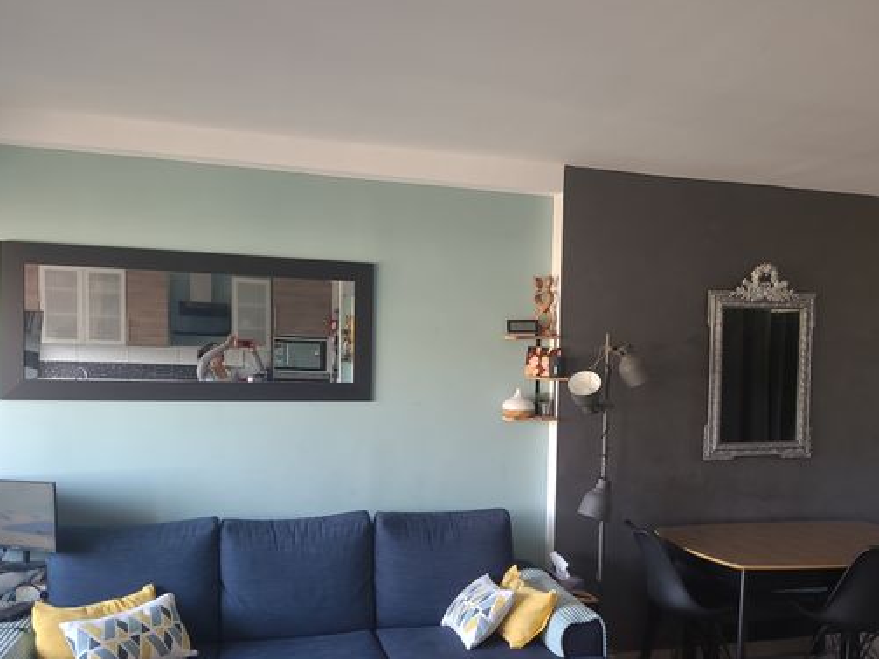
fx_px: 787
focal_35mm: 31
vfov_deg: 45.3
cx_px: 484
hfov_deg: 58.2
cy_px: 385
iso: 137
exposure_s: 1/50
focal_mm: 5.4
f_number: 1.8
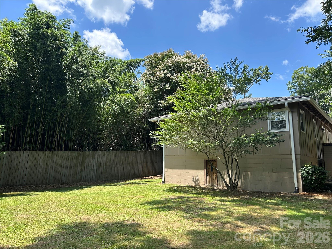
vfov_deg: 53.1
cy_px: 124
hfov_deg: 67.3
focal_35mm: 26
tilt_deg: +10.8
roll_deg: -1.5
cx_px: 166
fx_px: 249
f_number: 1.5
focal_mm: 5.7
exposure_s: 1/1597
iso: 50
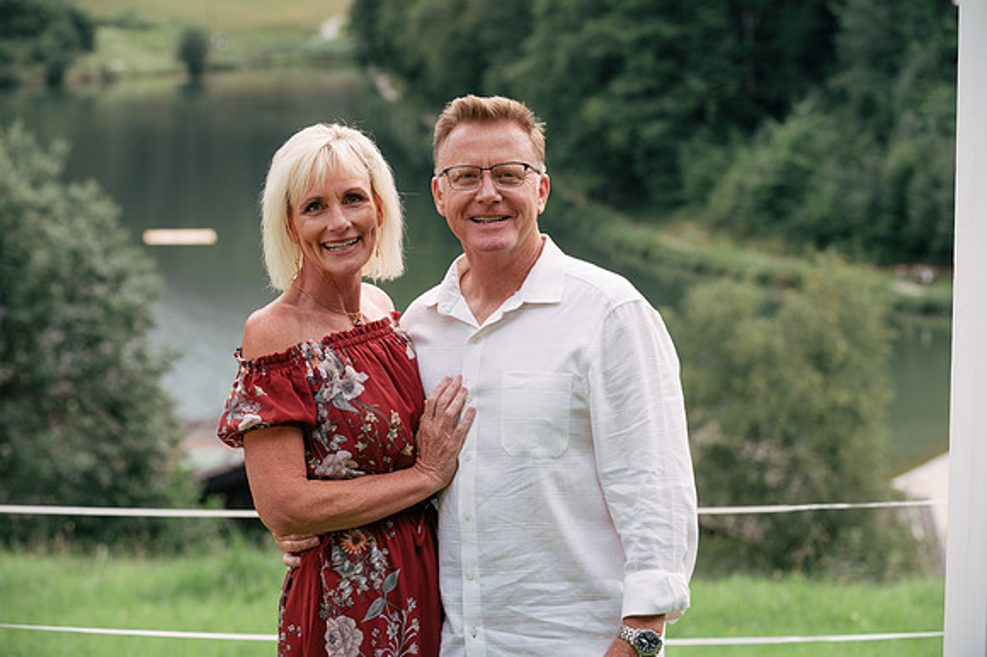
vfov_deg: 11.0
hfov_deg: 16.4
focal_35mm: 125
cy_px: 328
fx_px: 3425
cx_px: 494
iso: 500
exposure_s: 1/250
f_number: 6.3
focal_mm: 125
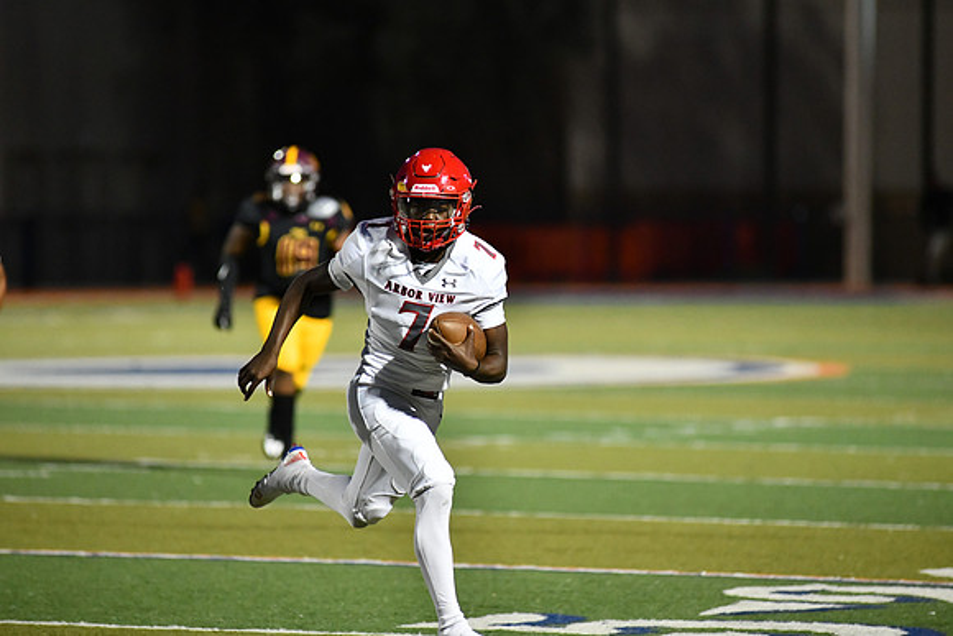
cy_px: 318
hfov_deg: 6.9
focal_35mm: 300
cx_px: 476
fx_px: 7943
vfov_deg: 4.6
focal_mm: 300
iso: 6400
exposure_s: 1/1250
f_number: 4
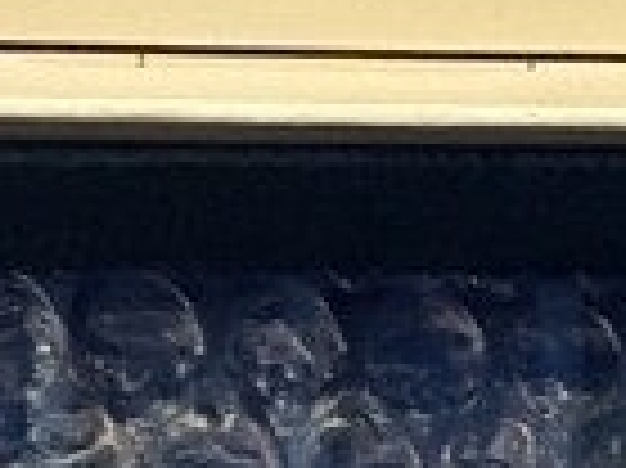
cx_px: 99
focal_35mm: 134
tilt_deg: -73.3
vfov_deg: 11.0
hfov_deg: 14.6
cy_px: 333
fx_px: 2421
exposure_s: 1/30
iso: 40
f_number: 2.2
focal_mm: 4.15
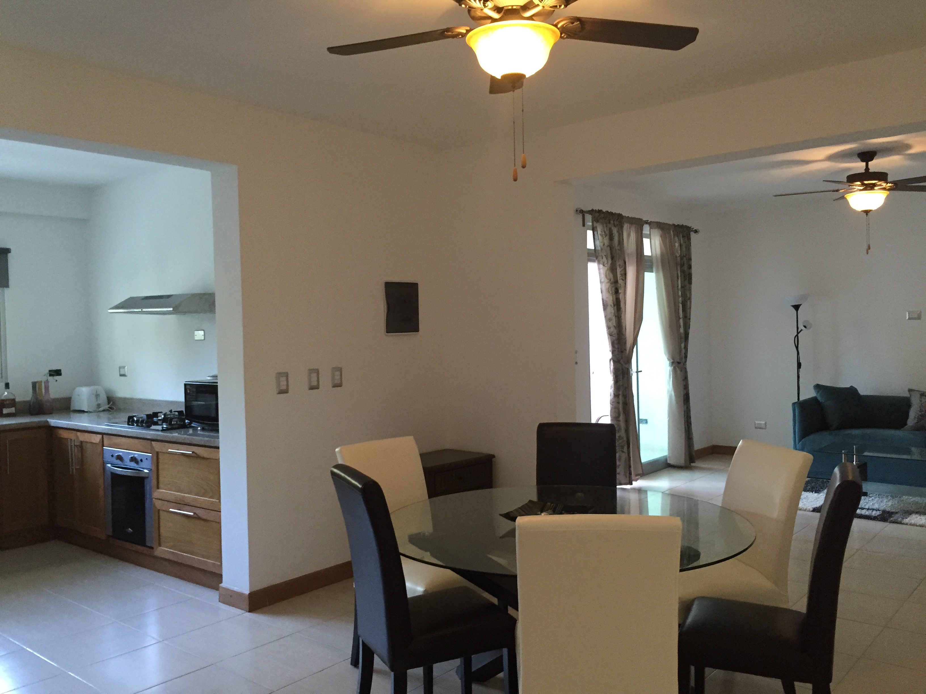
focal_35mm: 29
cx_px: 463
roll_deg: +0.1
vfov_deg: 48.2
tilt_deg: -3.9
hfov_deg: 61.7
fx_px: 776
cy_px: 347
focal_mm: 4.15
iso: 160
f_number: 2.2
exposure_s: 1/30
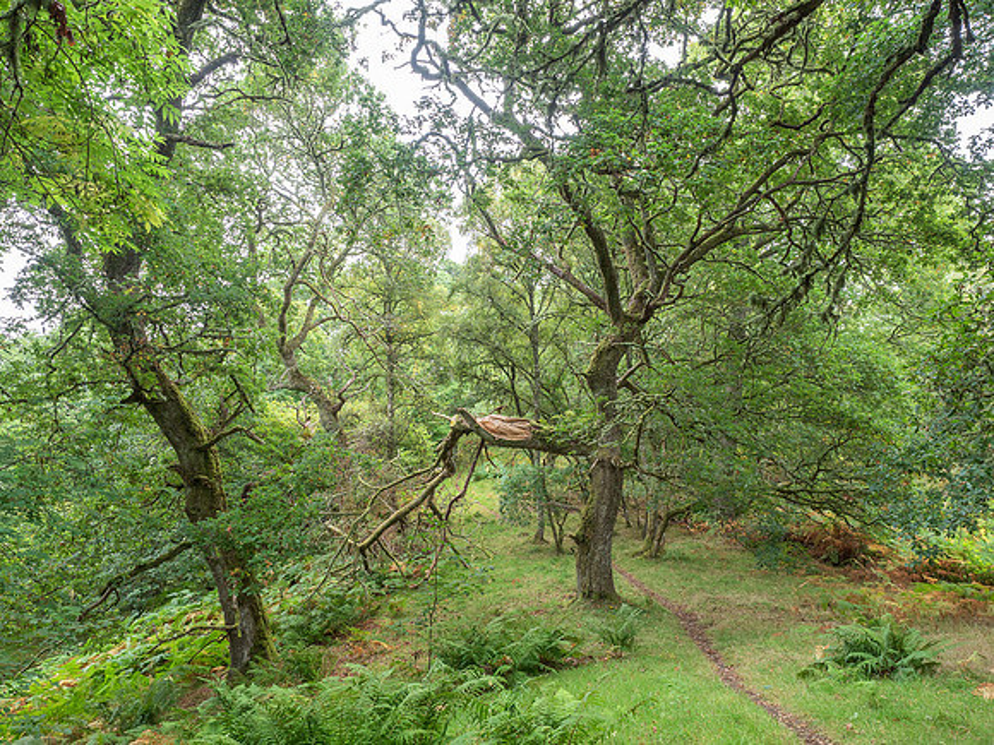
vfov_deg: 56.8
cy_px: 372
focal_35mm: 24
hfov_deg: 71.6
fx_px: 689
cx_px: 497
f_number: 7.1
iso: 200
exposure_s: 1/1.67
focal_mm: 12
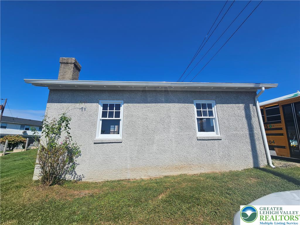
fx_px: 113
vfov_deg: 89.9
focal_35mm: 13
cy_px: 112
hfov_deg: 106.2
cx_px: 150
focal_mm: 2.2
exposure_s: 1/3988
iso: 50
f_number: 2.2
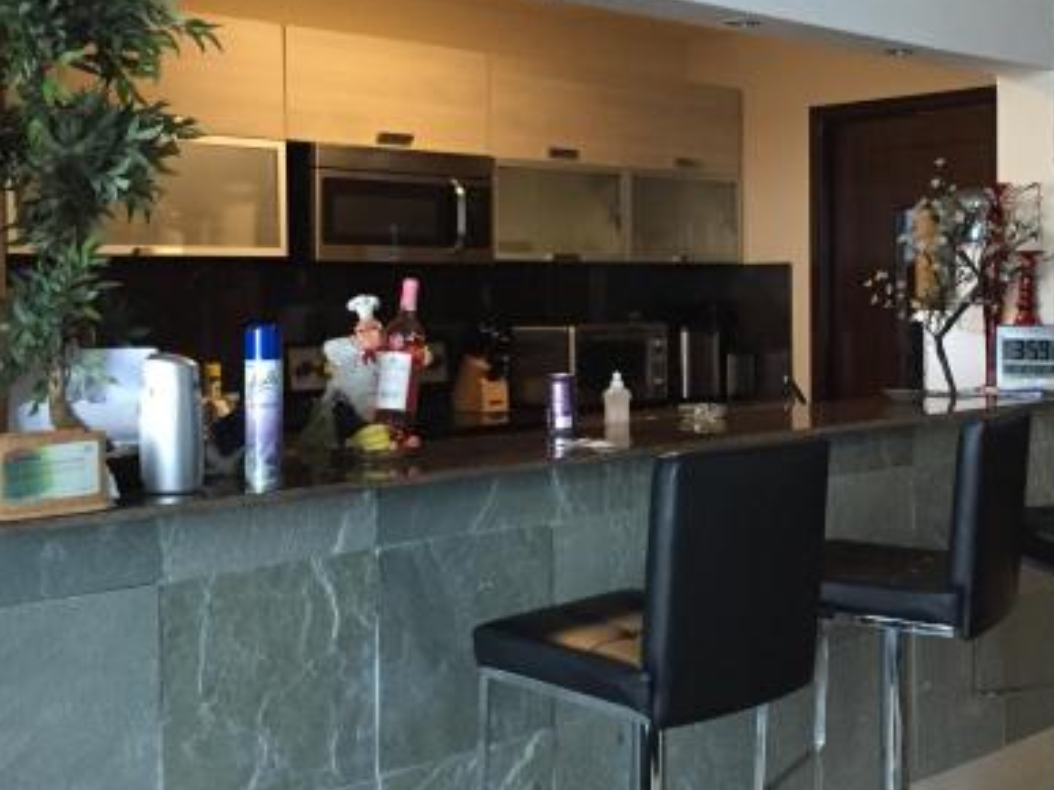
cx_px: 694
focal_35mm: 48
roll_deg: -0.2
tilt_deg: -1.0
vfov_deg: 30.2
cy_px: 332
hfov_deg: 39.2
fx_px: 1461
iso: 320
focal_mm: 4.15
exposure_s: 1/30
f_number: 2.2
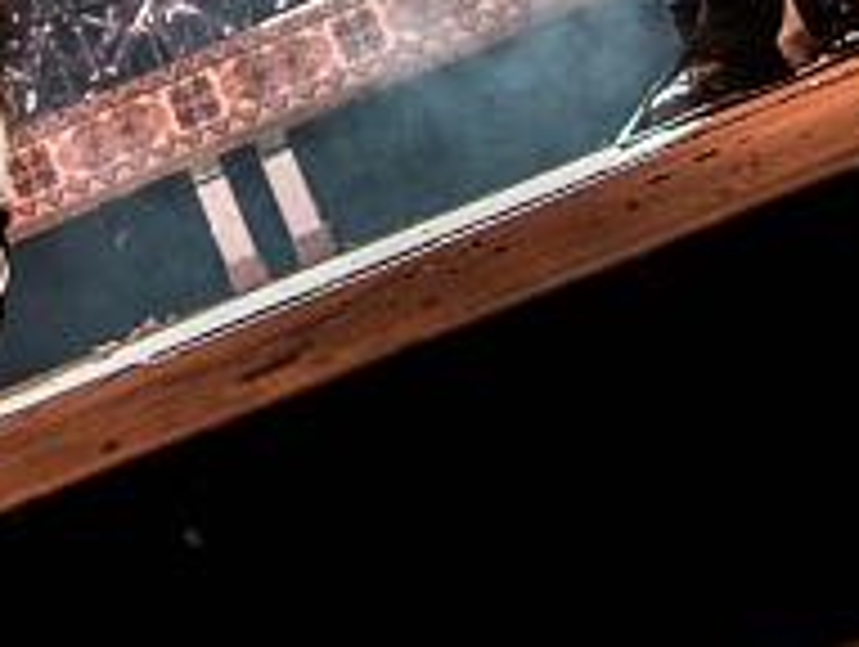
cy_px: -393
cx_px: -45
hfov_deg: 15.6
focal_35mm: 123
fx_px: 3058
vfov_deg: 11.5
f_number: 4.5
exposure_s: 1/100
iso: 1600
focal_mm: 34
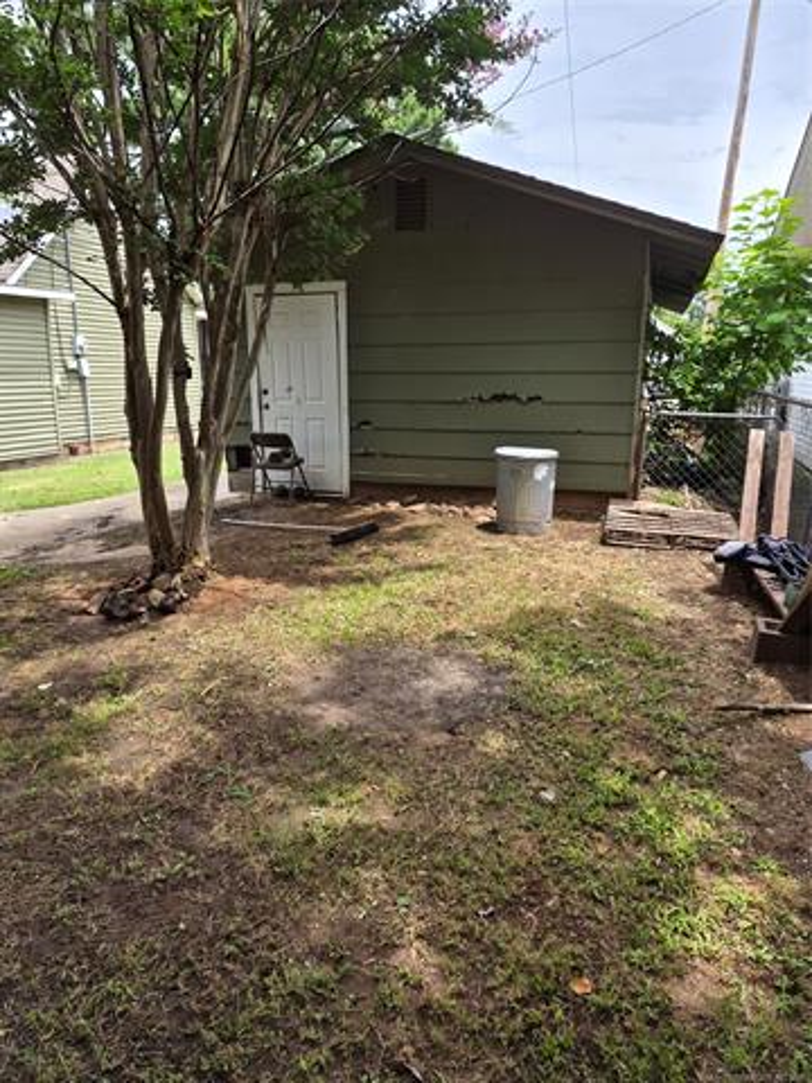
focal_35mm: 23
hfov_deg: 58.9
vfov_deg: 73.9
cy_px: 542
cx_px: 406
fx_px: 719
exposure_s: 1/5120
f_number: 1.8
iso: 80
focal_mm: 5.4
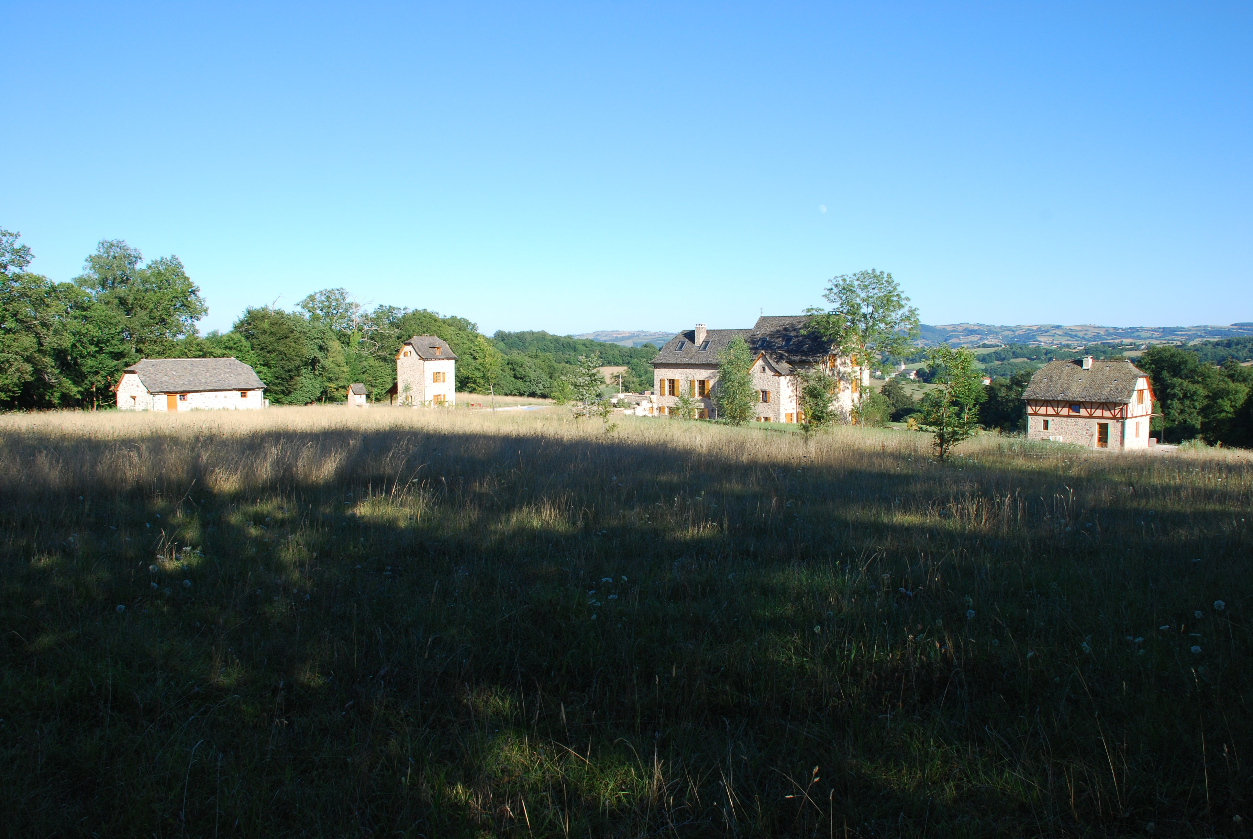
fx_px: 941
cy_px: 420
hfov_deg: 67.3
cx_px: 626
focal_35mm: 27
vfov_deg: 48.0
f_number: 9
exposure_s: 1/160
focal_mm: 18
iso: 200
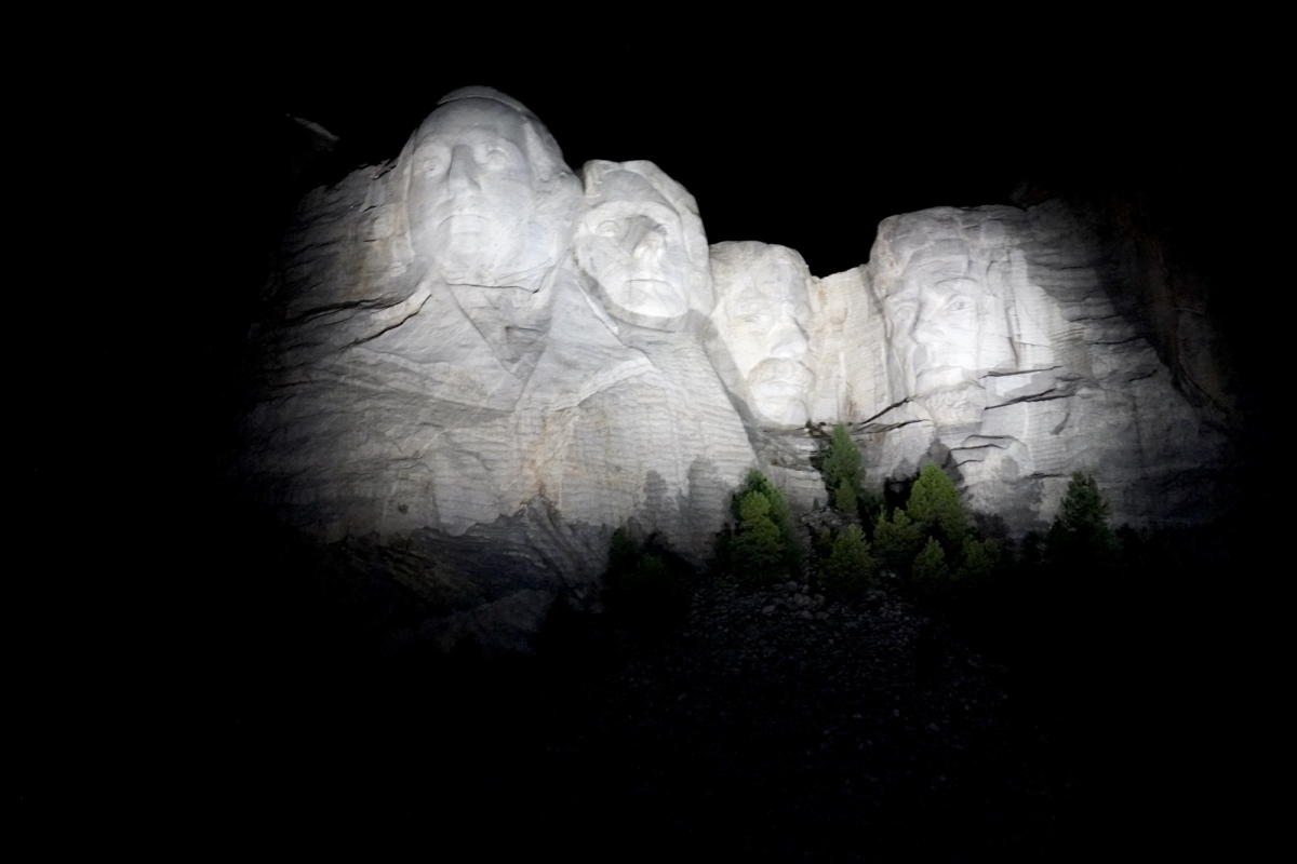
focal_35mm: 105
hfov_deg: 19.5
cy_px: 432
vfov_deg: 13.0
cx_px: 648
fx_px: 3783
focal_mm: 70
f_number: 9
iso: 6400
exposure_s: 1/10
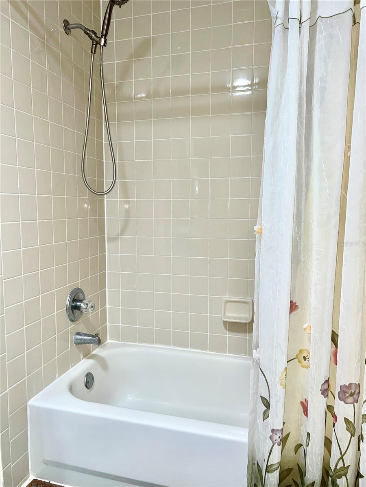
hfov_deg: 53.1
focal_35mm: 26
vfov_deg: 67.3
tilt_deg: -5.8
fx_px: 367
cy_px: 244
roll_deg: +0.2
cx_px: 183
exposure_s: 1/50
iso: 40
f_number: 1.5
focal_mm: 5.7
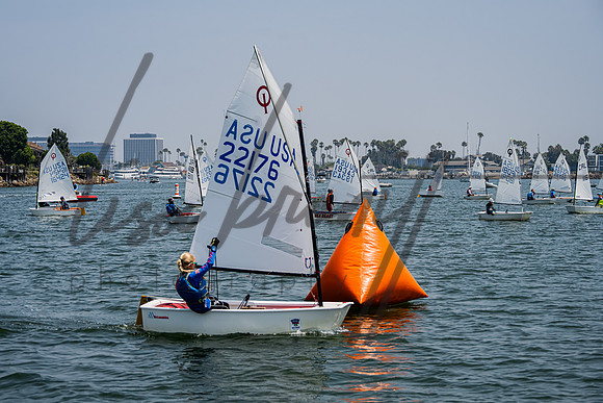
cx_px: 276
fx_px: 1333
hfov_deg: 25.5
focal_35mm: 80
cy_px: 208
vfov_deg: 17.2
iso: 320
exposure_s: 1/1600
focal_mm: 70
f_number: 6
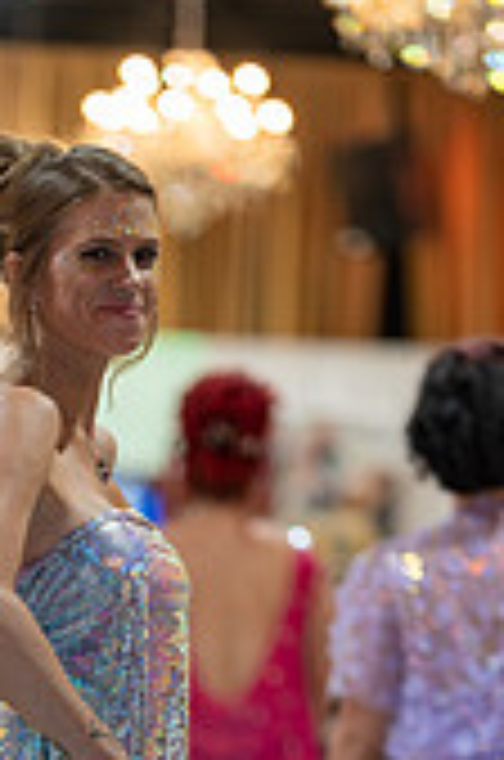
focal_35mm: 227
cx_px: -9
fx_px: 4786
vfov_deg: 9.0
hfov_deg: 6.0
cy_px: 953
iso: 160
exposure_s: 1/160
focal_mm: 85
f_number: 1.4
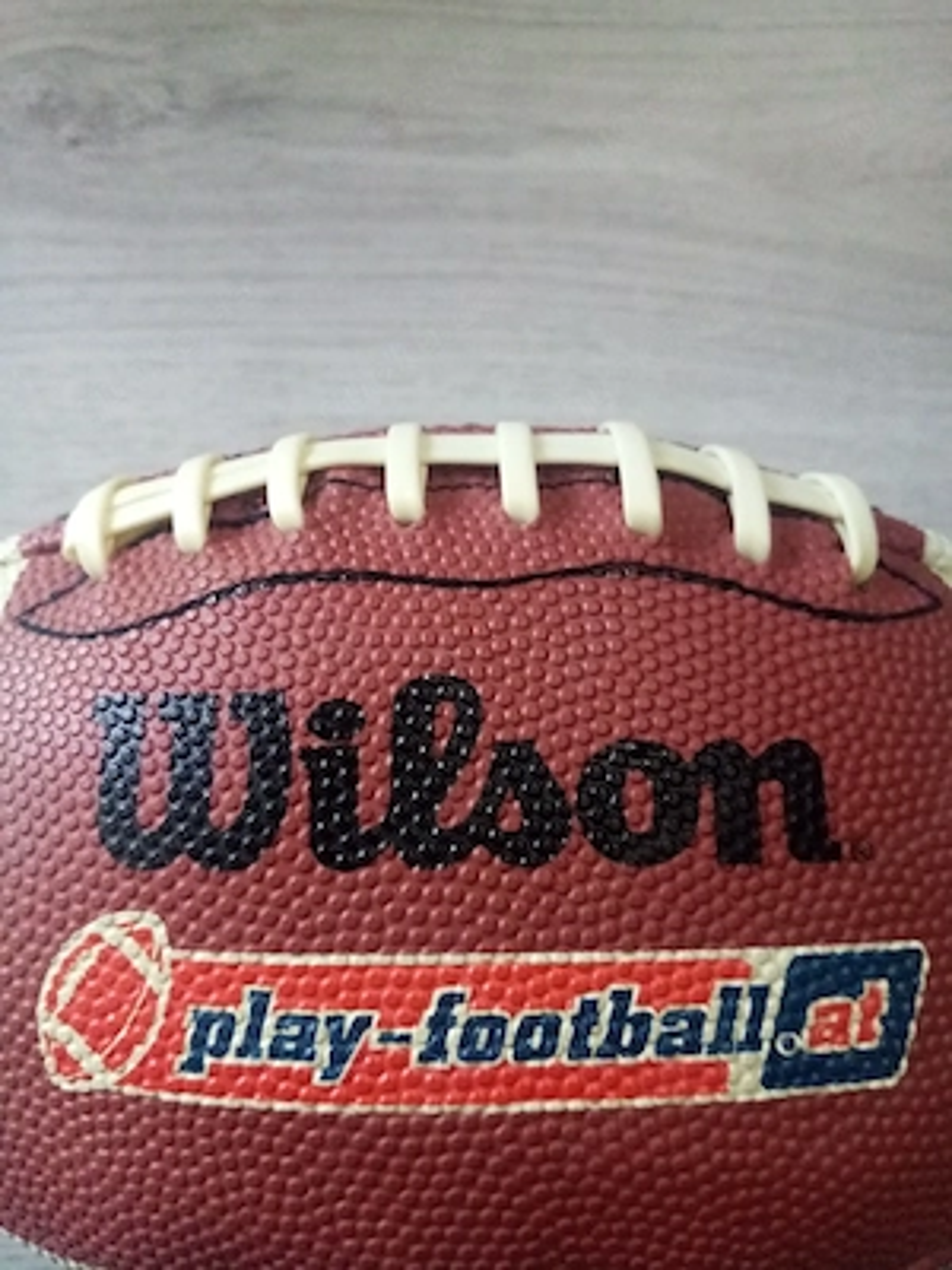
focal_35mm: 26
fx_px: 953
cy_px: 635
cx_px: 476
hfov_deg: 53.1
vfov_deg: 67.3
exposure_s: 1/20
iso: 738
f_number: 1.8
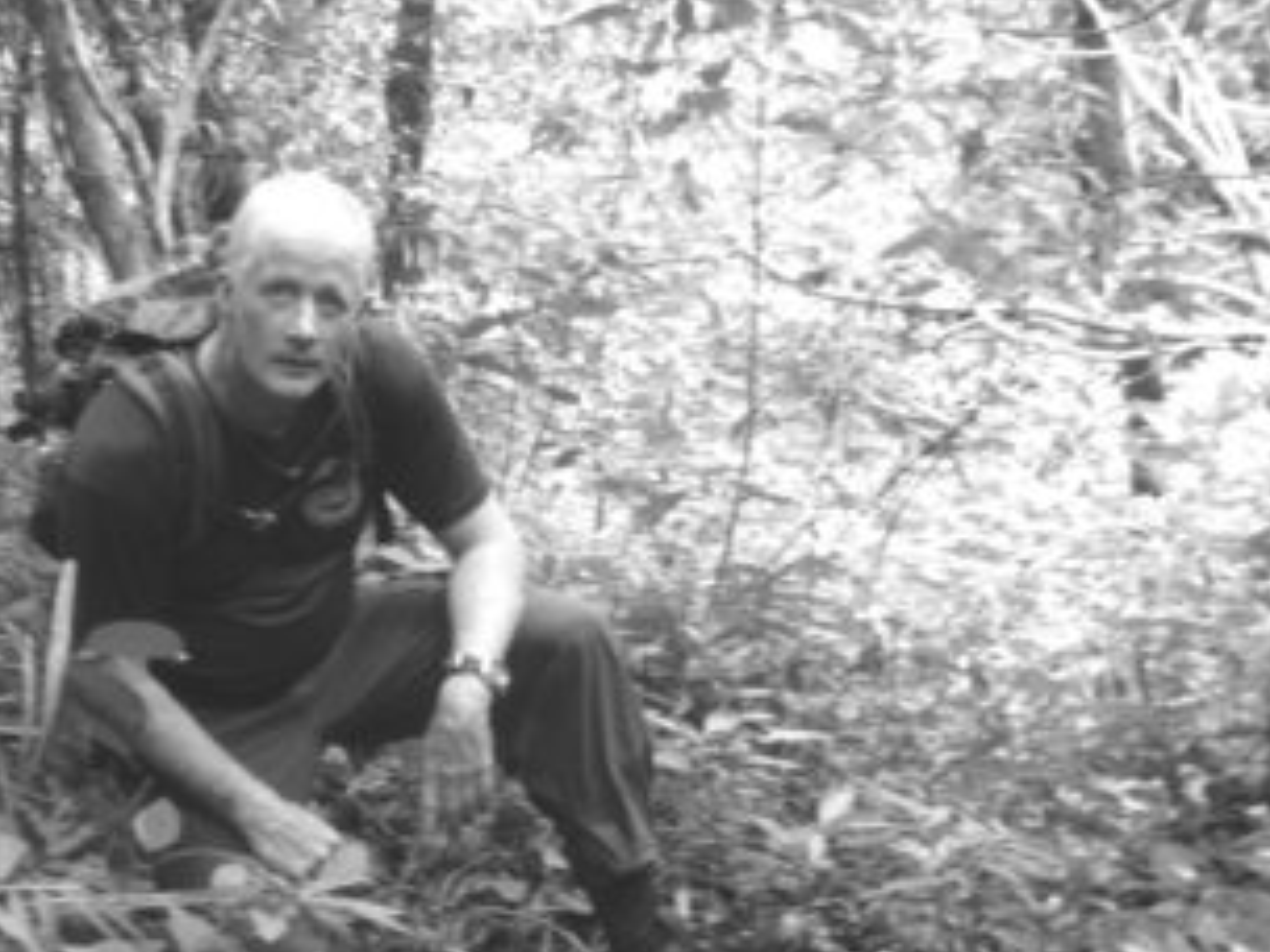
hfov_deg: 24.7
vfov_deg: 18.6
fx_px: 2898
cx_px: 581
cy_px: 622
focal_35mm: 79
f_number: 5.3
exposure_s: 1/10
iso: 200
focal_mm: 10.73
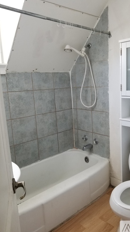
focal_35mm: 29
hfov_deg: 39.6
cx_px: 88
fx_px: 178
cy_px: 116
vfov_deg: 66.1
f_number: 1.7
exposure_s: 1/40
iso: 160
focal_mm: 4.3
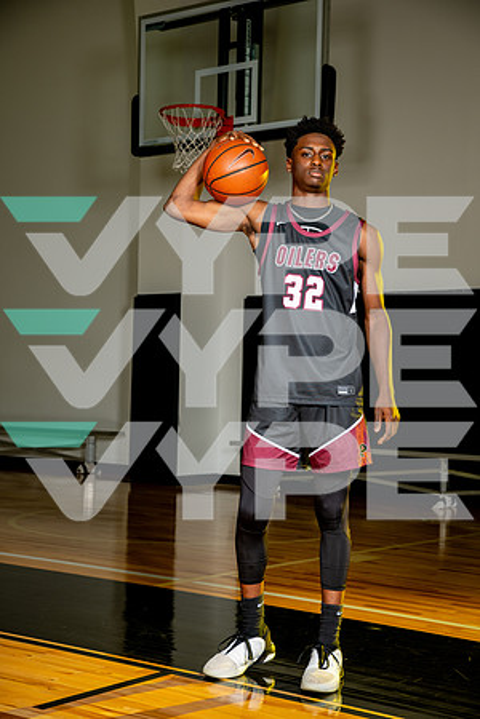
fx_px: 1300
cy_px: 360
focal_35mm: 65
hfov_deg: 20.9
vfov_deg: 31.0
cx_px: 240
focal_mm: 65
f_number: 6.3
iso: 100
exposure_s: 1/200
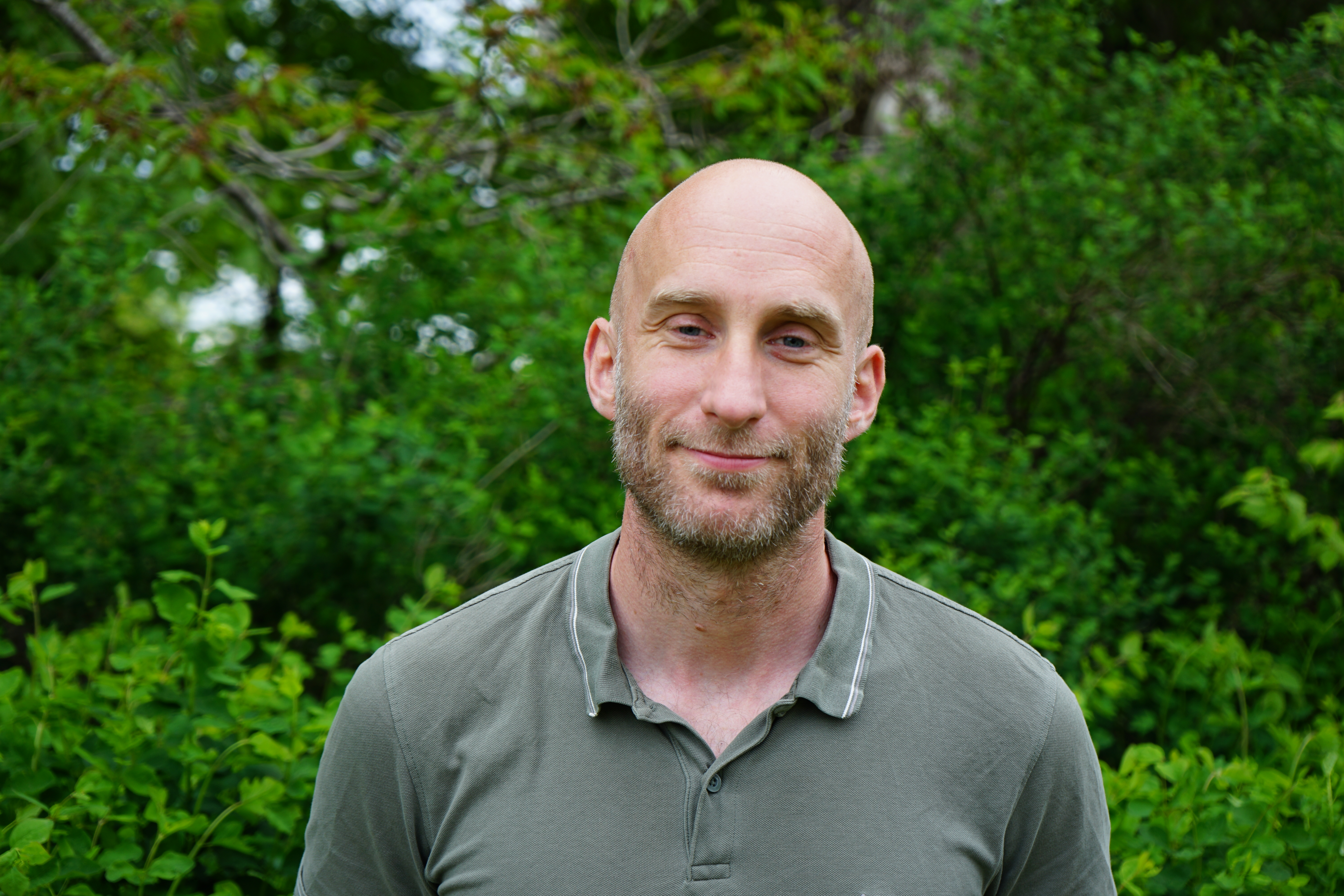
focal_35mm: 69
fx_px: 2576
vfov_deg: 19.7
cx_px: 672
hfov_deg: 29.2
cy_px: 448
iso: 100
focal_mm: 69
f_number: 5.6
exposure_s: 1/80
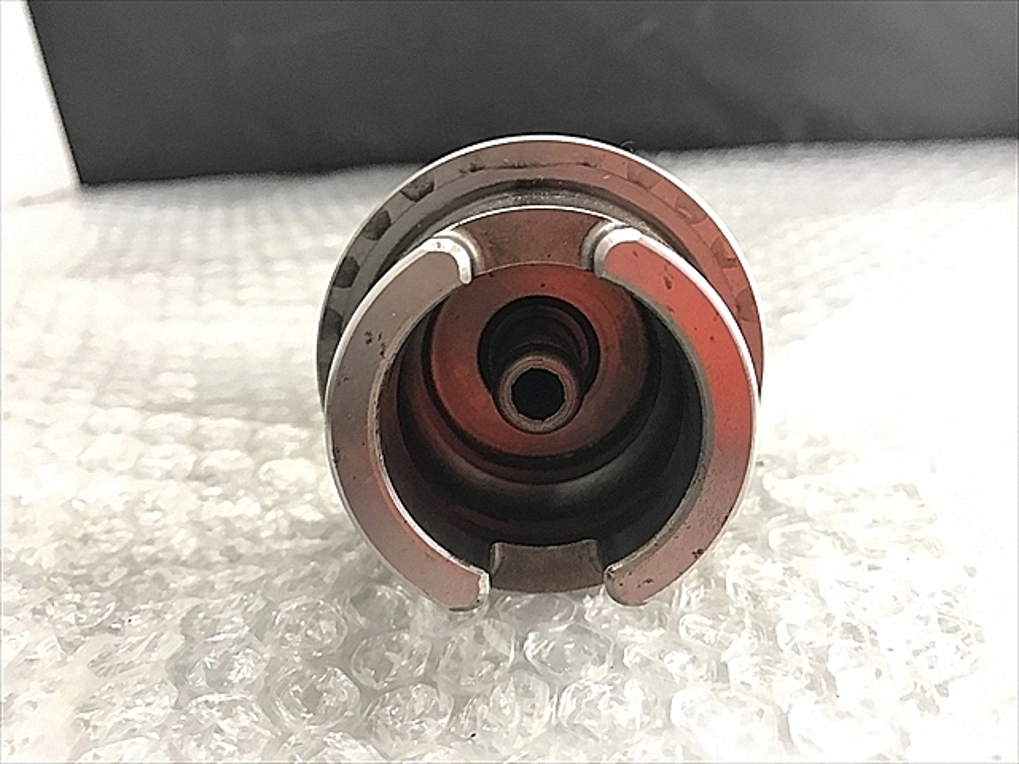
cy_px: 382
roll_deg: +2.9
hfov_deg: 63.4
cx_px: 510
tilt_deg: -21.2
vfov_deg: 49.7
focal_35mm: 28
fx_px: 824
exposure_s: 1/17
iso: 64
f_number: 1.8
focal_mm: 3.99
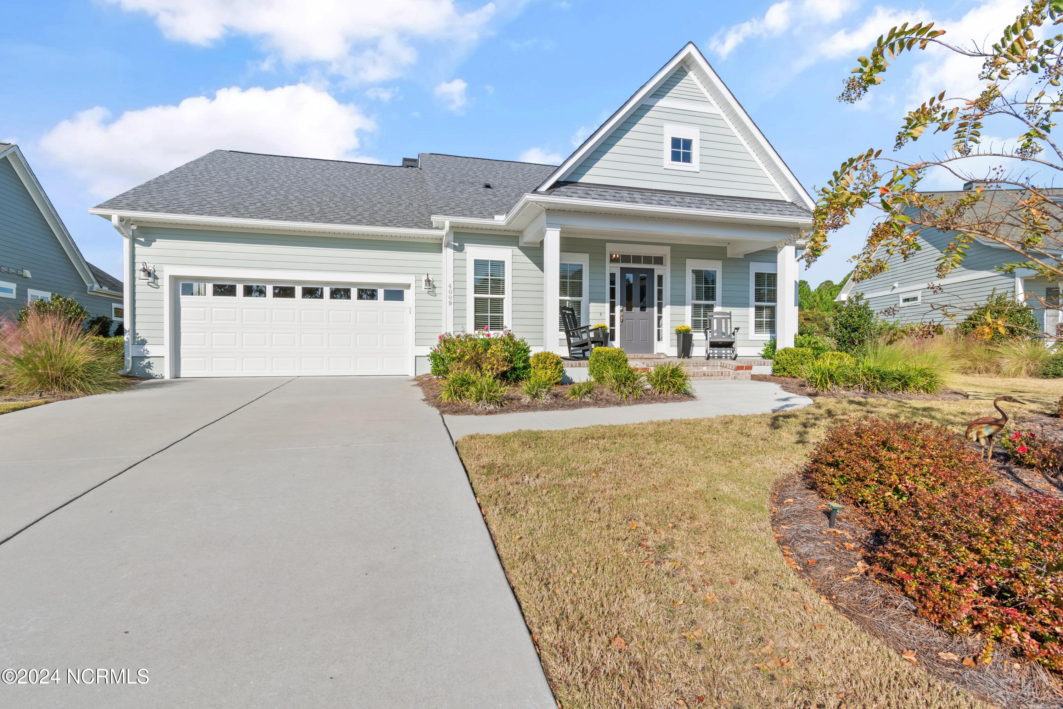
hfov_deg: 96.7
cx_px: 532
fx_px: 472
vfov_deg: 73.7
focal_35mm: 16
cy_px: 354
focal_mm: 11
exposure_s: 1/200
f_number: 7.1
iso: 100
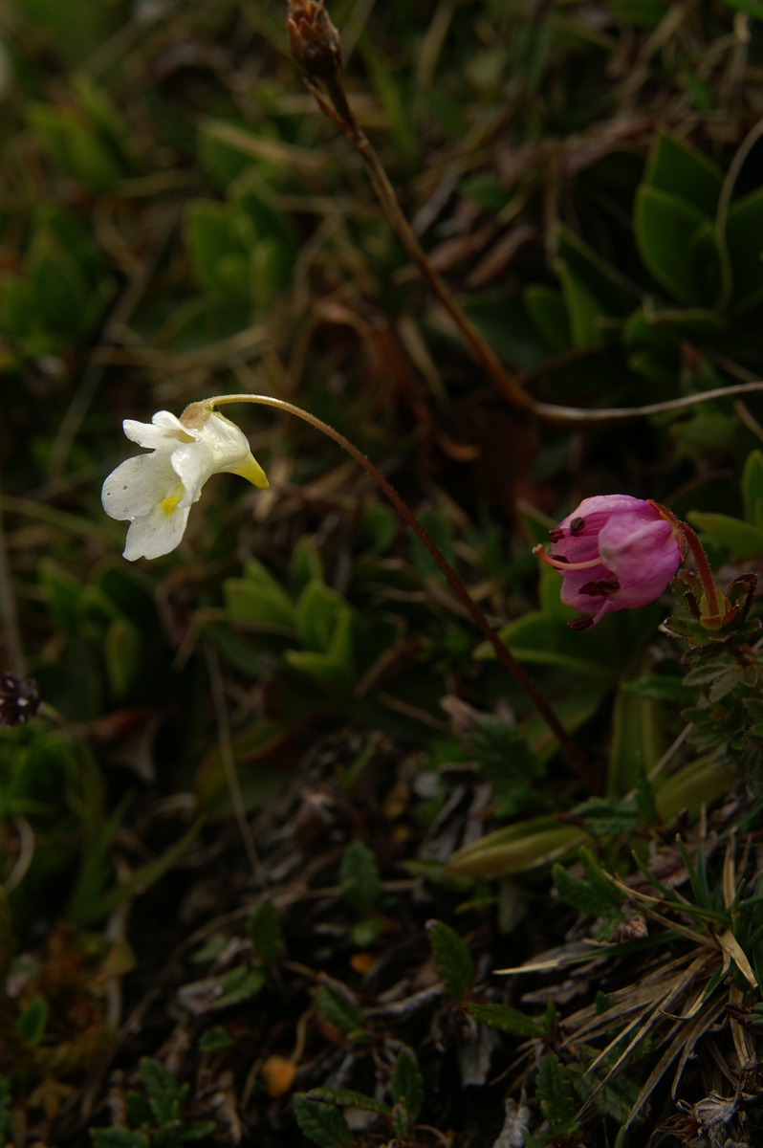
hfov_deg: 13.0
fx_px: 3344
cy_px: 574
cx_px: 382
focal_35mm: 105
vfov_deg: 19.5
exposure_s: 1/250
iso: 100
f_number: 11
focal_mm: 70
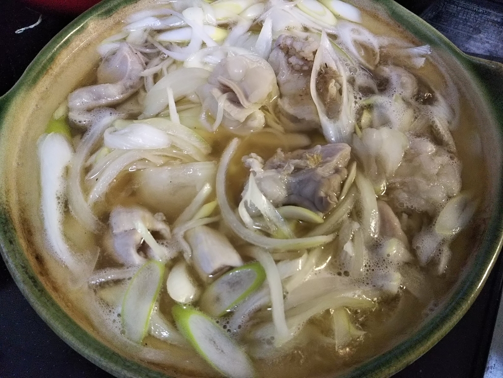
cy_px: 189
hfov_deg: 60.0
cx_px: 252
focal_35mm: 30
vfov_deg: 46.8
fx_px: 436
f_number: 2.2
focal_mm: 4
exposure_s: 1/30
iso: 250
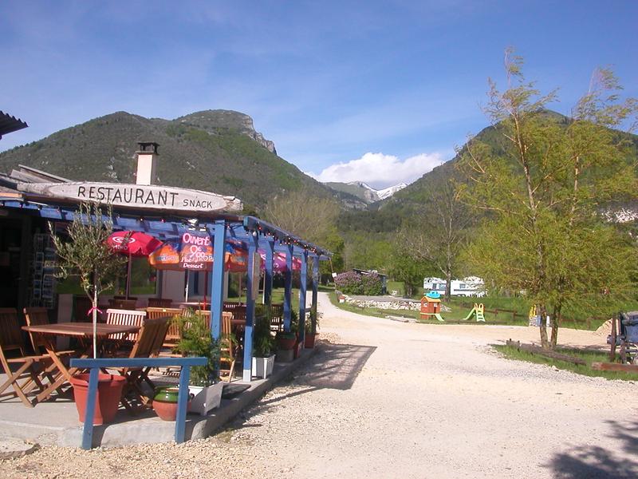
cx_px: 319
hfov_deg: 50.1
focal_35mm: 37
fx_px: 682
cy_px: 240
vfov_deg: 38.7
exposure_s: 1/663
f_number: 4.5
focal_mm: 5.6
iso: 100
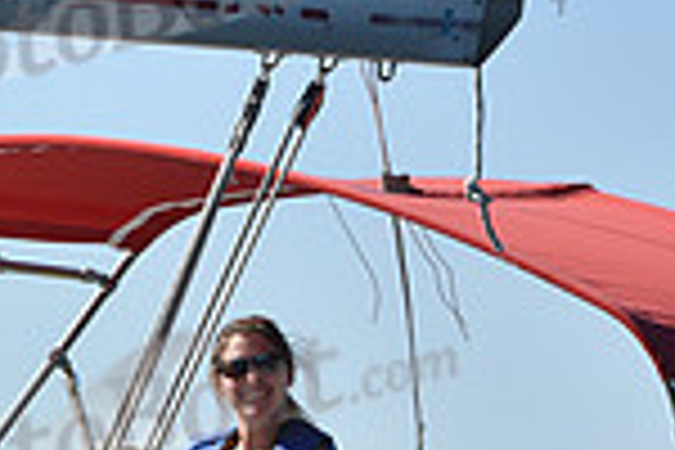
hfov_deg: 4.1
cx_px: -405
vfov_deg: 2.7
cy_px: 722
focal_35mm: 502
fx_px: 9412
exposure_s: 1/1250
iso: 320
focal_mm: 130
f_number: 7.1
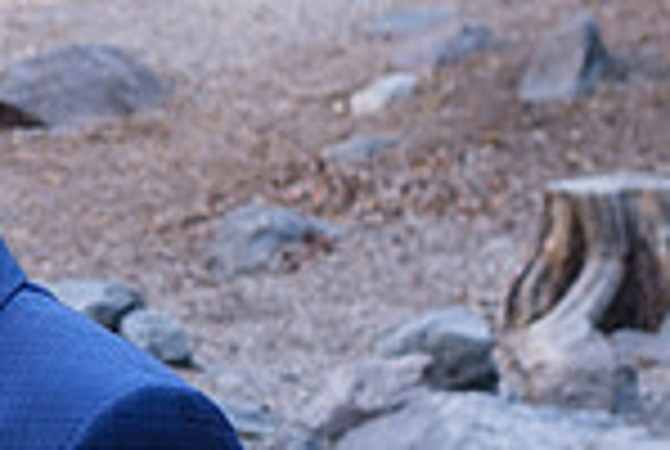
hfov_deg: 14.1
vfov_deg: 10.1
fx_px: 2536
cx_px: -319
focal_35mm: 136
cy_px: 331
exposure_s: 1/105
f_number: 3.2
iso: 160
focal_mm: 23
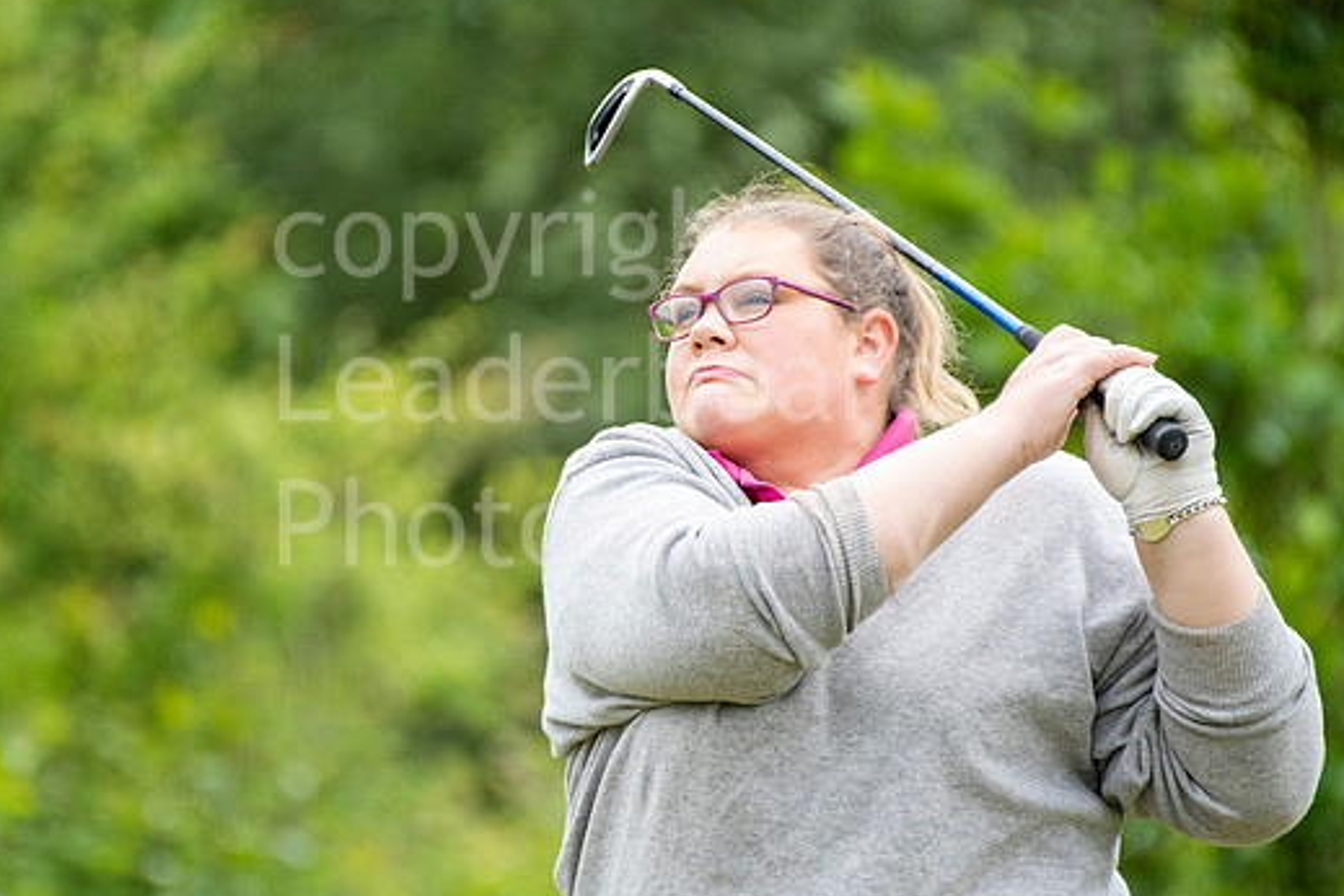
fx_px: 31283
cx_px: 614
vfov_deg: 1.6
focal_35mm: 838
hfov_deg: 2.5
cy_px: 403
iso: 1600
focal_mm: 500
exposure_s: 1/1000
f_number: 5.6
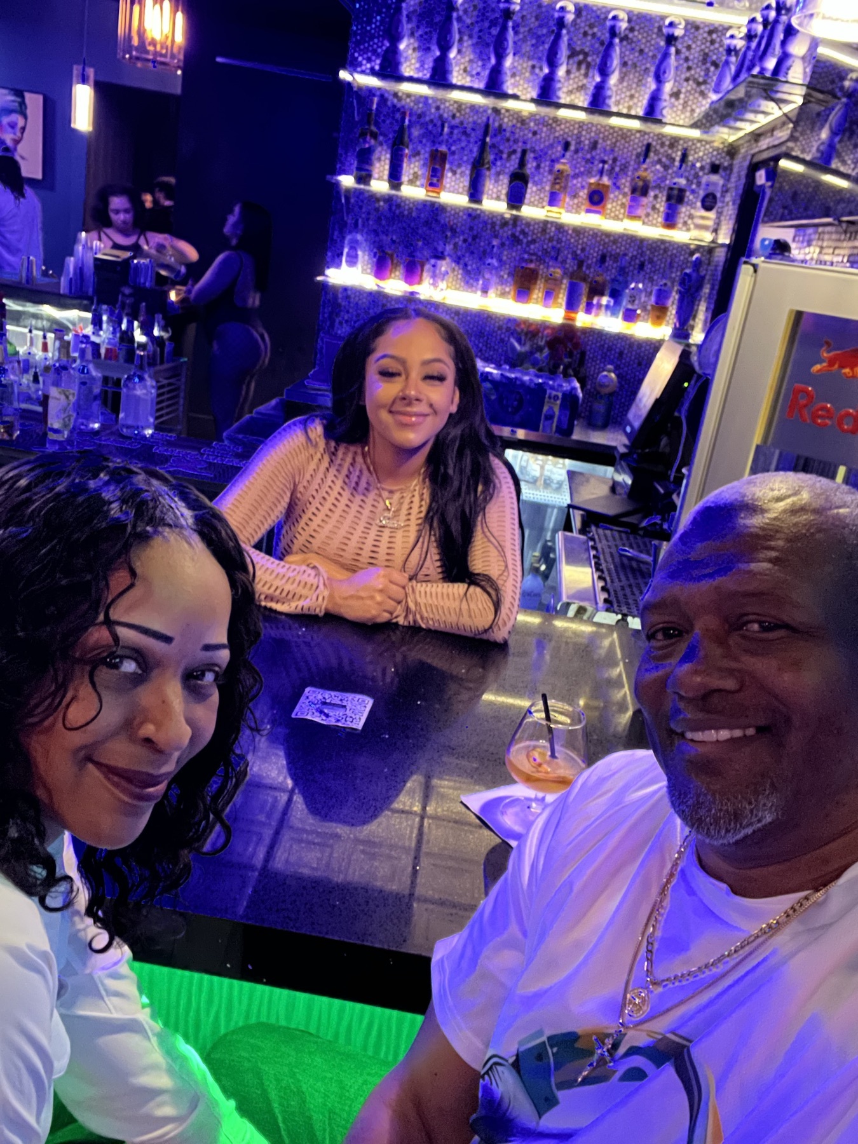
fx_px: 991
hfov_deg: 46.8
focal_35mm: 30
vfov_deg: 60.0
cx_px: 429
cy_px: 572
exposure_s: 1/15
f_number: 2.2
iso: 2000
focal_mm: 2.71
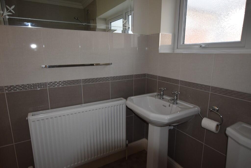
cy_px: 84
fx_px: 146
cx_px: 126
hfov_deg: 81.2
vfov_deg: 59.5
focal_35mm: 21
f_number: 4.5
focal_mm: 14
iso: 560
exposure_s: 1/80
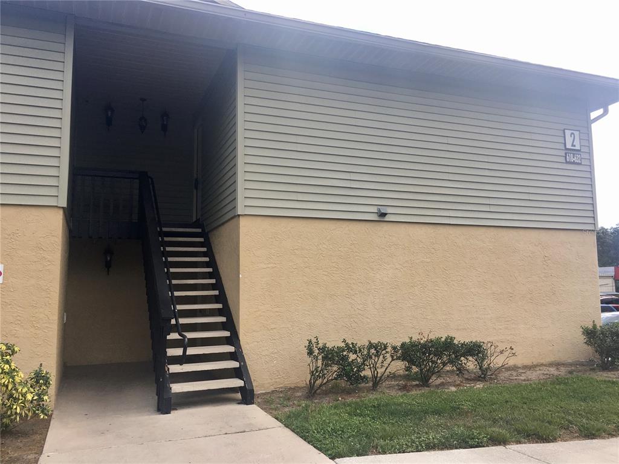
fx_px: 519
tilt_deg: +10.0
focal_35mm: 29
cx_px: 310
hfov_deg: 61.7
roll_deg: +1.6
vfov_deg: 48.2
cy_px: 232
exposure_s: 1/396
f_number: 2.2
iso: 25
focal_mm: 4.15
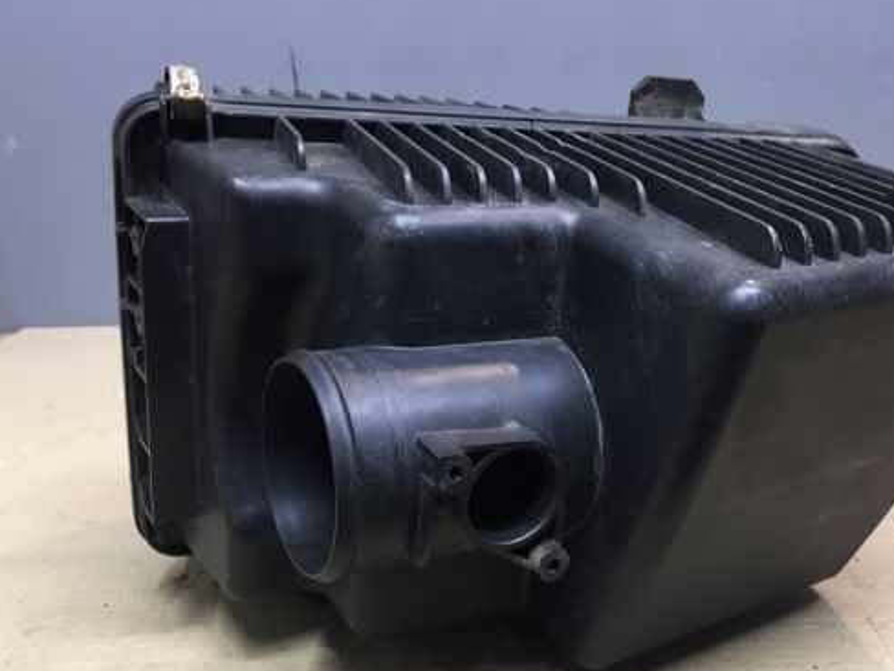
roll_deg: -1.3
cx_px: 511
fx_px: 981
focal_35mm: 38
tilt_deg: -18.5
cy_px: 427
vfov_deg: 37.4
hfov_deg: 48.8
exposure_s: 1/33
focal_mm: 4.15
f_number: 2.2
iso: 125
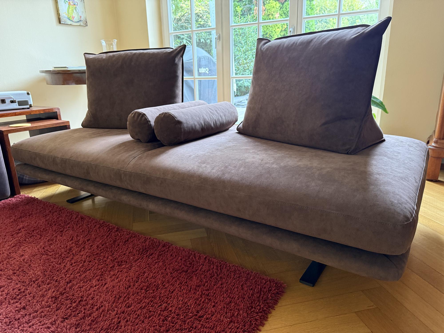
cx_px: 222
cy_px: 166
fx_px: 308
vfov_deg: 56.8
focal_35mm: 24
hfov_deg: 71.6
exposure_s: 1/50
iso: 400
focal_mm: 6.76
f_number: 1.78
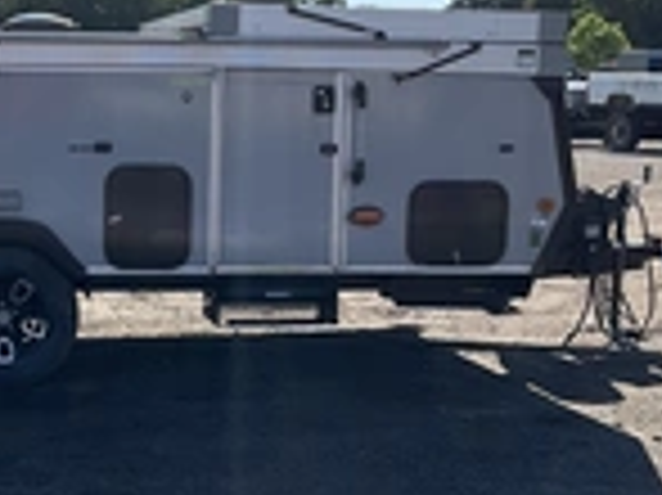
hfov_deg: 24.2
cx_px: 104
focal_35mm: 79
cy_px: 310
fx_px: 1510
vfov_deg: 18.6
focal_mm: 3
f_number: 1.8
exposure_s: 1/2058
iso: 25
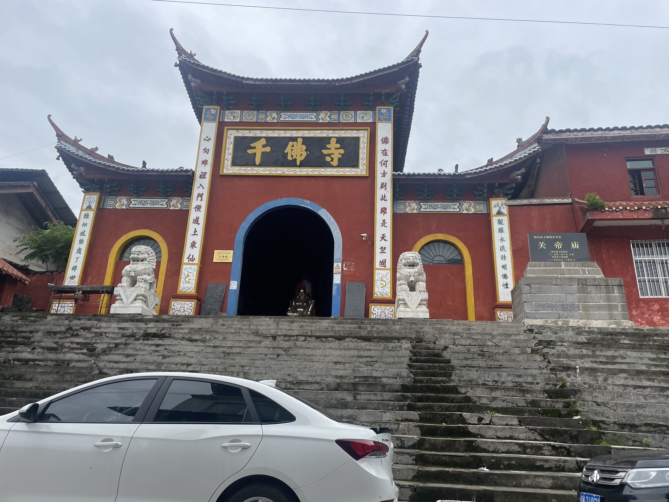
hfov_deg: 67.3
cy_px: 251
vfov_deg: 53.1
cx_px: 334
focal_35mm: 26
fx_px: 502
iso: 32
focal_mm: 4.2
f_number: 1.6
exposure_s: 1/2817
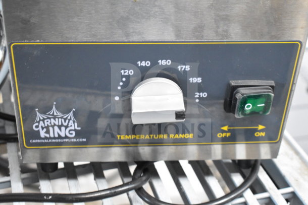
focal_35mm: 57
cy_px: 102
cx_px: 154
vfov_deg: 23.8
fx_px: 488
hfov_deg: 35.0
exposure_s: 1/60
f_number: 4.8
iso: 5000
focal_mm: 38
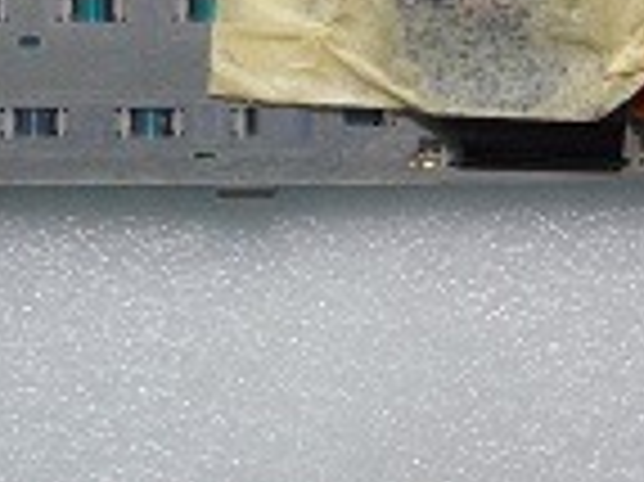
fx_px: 1766
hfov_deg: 20.6
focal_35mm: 95
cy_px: -144
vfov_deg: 14.9
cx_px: 423
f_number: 6.3
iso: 400
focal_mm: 6.1
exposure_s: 1/40
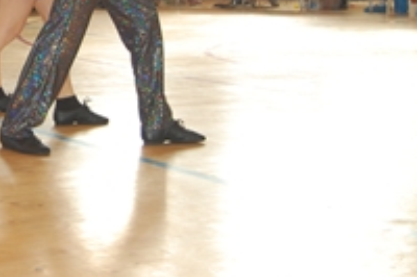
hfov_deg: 21.2
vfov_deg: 14.7
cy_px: -42
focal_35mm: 90
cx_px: -69
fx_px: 1042
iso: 400
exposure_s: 1/100
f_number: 4
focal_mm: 24
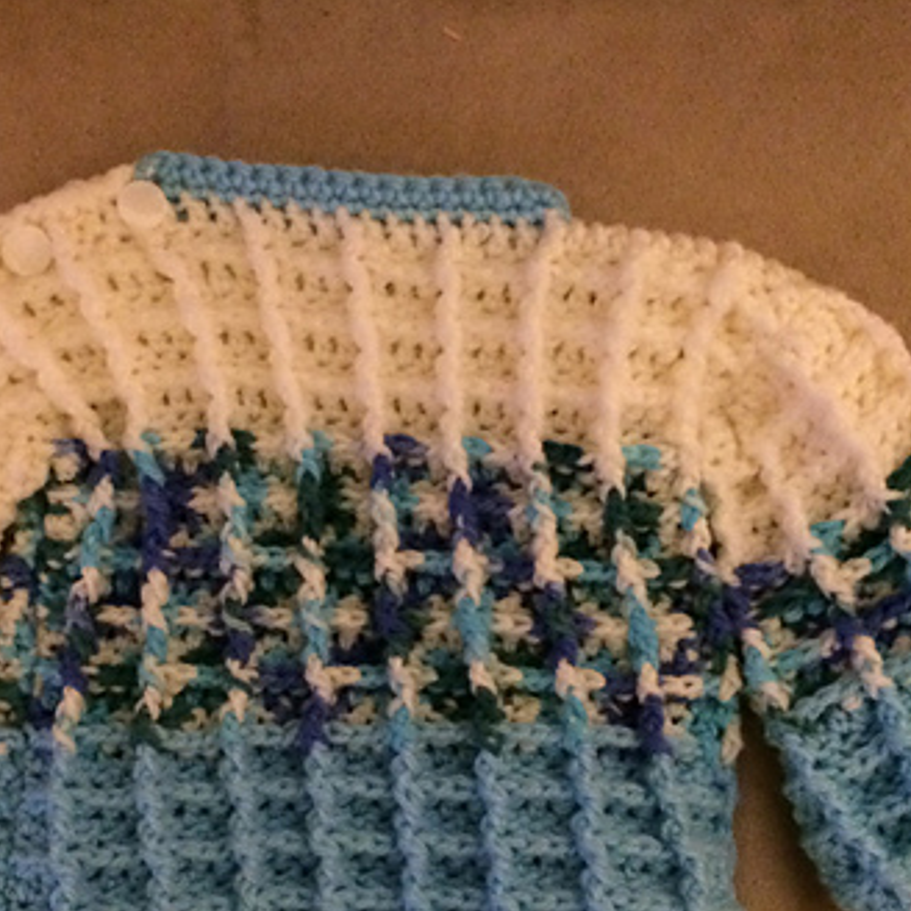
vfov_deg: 33.9
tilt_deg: -84.2
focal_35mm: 50
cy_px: 542
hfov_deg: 33.9
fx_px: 1489
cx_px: 353
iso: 400
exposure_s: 1/15
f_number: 2.2
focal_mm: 4.15
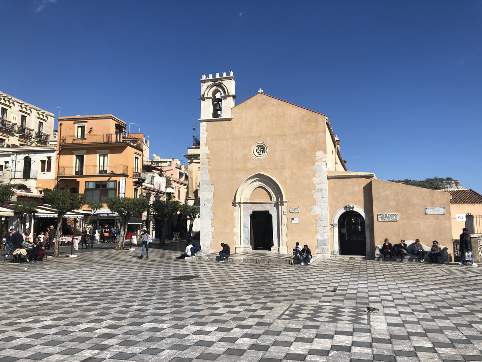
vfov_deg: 49.7
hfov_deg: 63.4
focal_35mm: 28
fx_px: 390
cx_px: 241
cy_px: 181
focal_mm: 4
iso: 20
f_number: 1.8
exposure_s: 1/3205
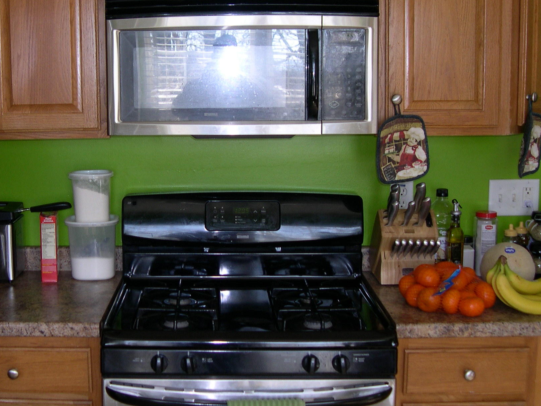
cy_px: 191
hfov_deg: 35.7
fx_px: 828
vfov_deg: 27.5
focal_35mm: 53
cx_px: 167
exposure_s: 1/30
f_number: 2.8
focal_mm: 8
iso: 100
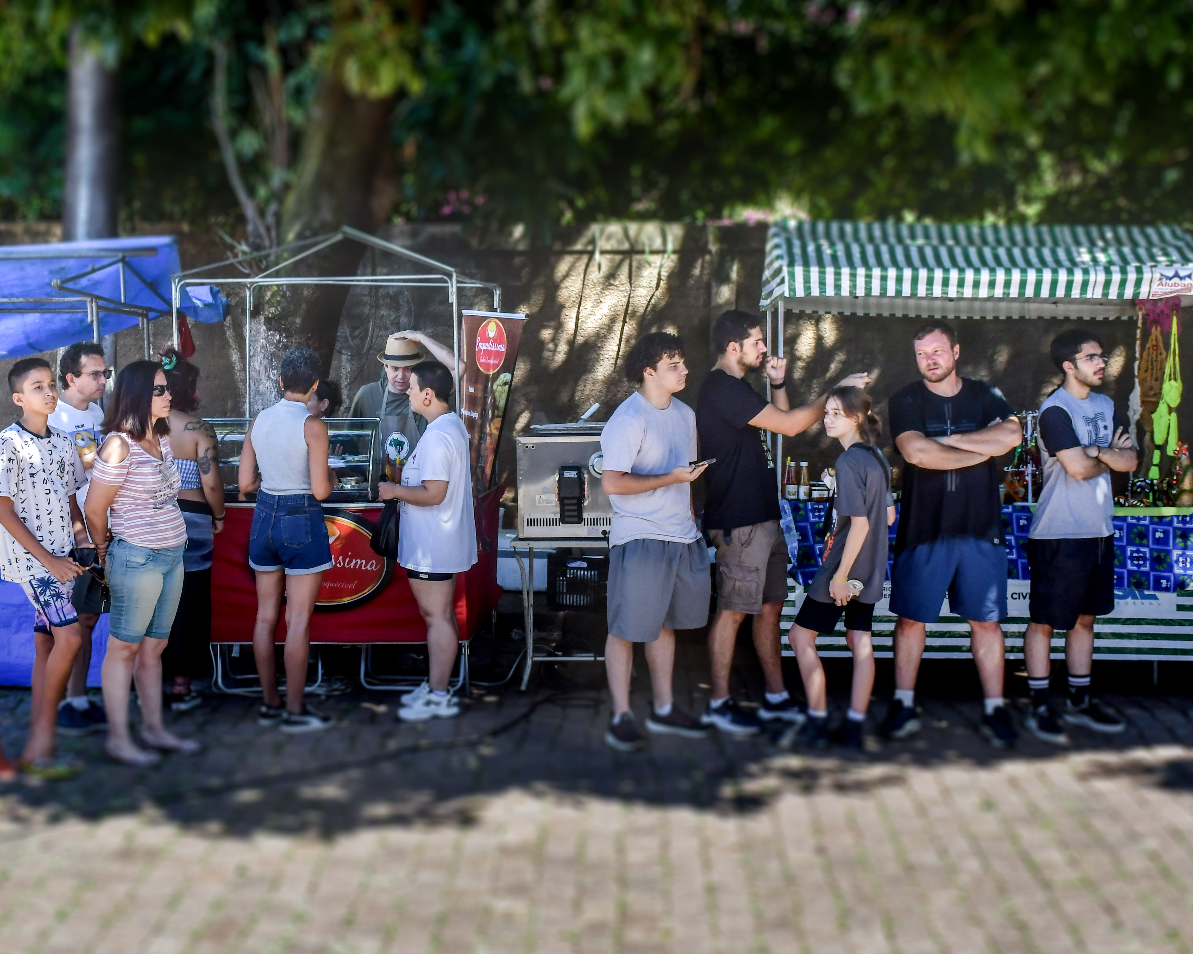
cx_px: 508
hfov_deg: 29.1
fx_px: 2295
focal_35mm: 65
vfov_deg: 23.5
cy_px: 482
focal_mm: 38
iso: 640
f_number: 8
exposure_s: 1/640
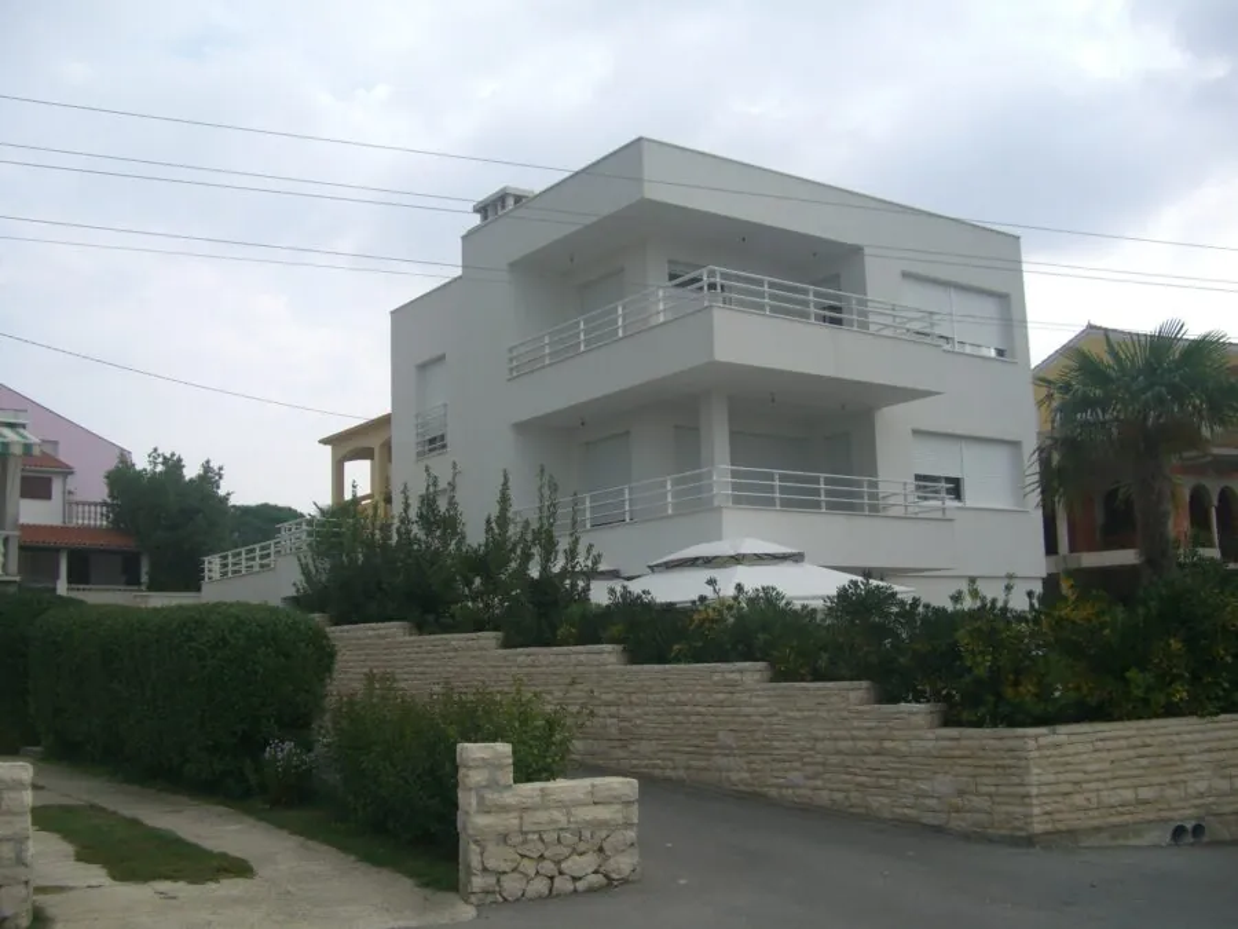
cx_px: 619
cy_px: 464
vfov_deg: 37.7
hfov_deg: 49.0
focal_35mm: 38
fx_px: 1359
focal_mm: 7.9
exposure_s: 1/250
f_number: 5.6
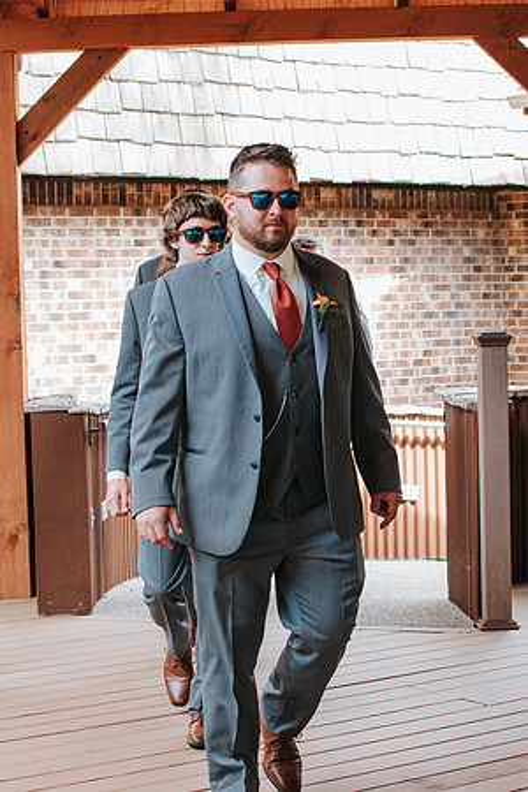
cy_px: 396
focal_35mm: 79
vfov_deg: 25.6
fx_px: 1741
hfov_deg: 17.2
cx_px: 281
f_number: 3.5
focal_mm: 35
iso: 800
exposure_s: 1/250
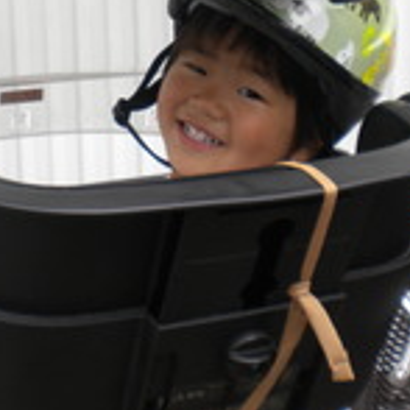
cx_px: 117
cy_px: 67
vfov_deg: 20.4
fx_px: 1126
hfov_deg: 20.5
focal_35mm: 84
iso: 80
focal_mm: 6.3
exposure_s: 1/292
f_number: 4.6
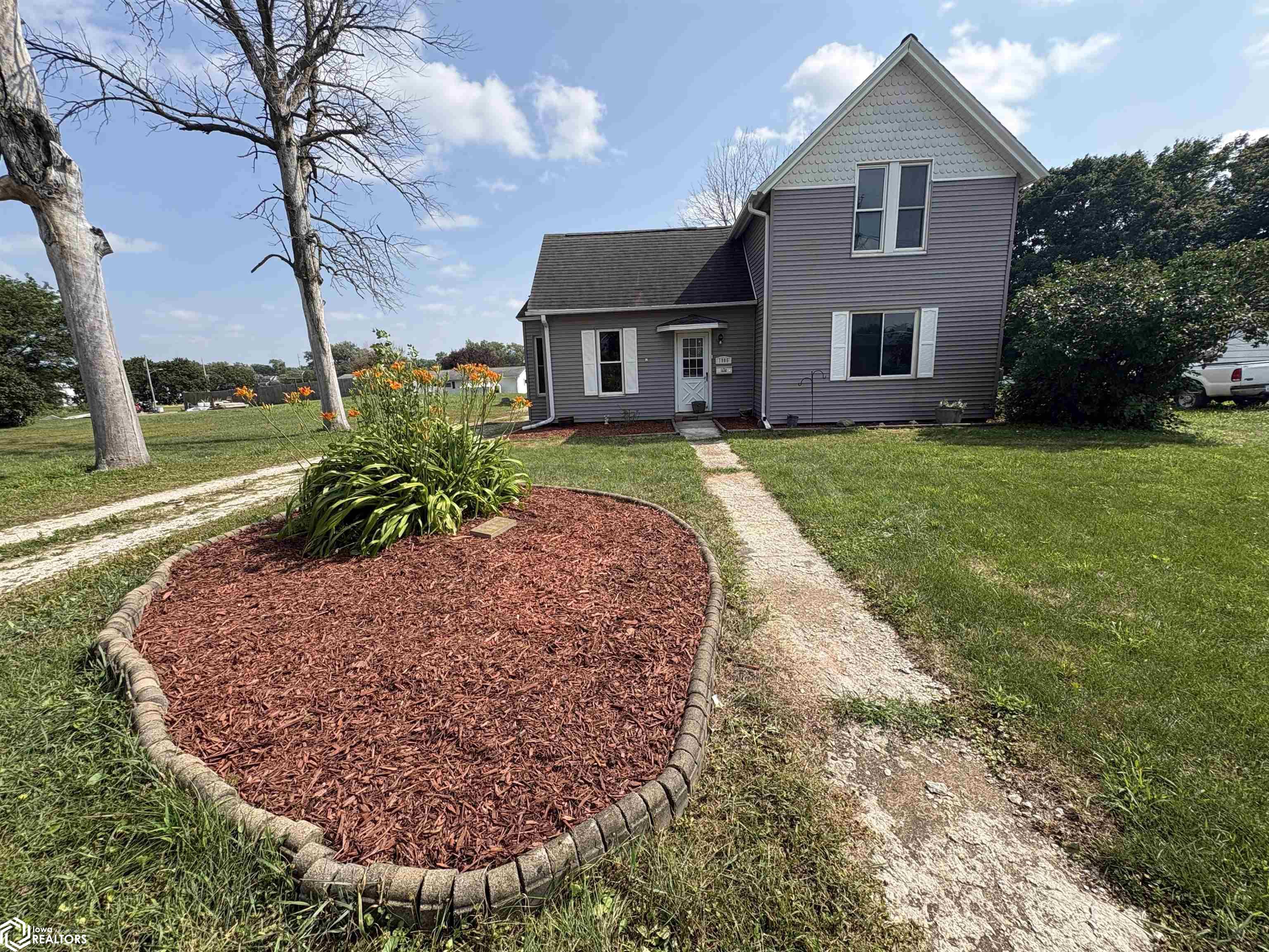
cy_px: 476
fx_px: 513
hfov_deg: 102.1
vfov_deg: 85.7
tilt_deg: -12.0
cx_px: 634
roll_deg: +2.0
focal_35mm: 14
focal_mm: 2.22
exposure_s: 1/1256
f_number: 2.2
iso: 40
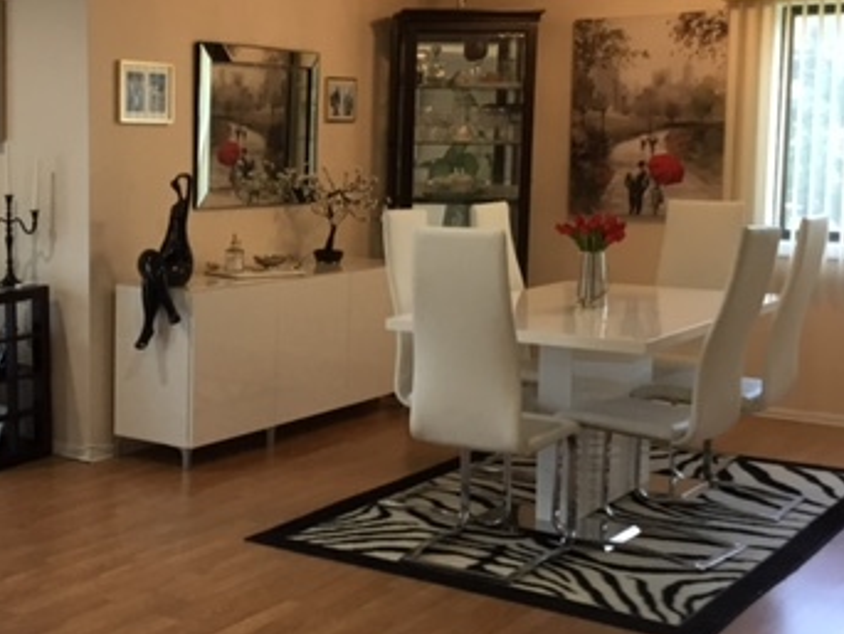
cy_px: 274
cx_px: 175
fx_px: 1415
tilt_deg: -7.2
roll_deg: +0.0
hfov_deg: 32.4
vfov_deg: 25.2
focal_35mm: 58
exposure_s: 1/30
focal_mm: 3.3
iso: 80
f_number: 2.4
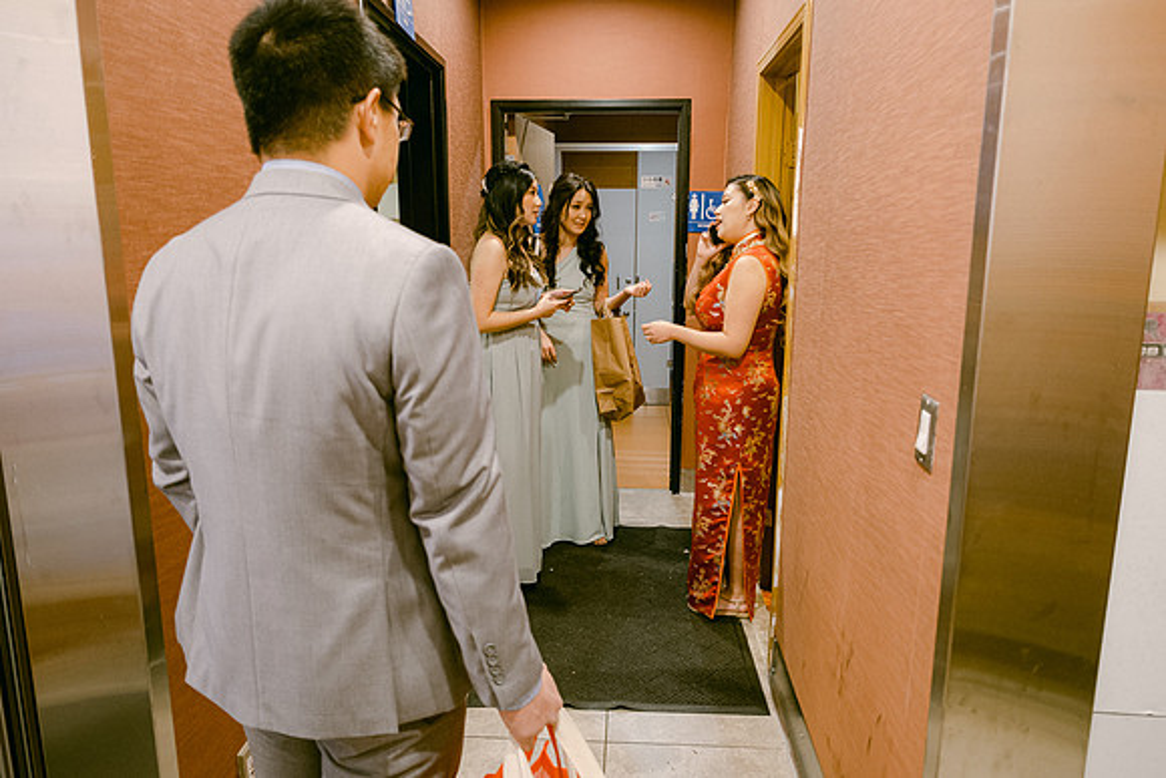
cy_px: 389
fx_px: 795
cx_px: 583
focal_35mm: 25
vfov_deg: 52.2
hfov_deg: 72.5
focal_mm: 16
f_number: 2.8
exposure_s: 1/30
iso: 1250
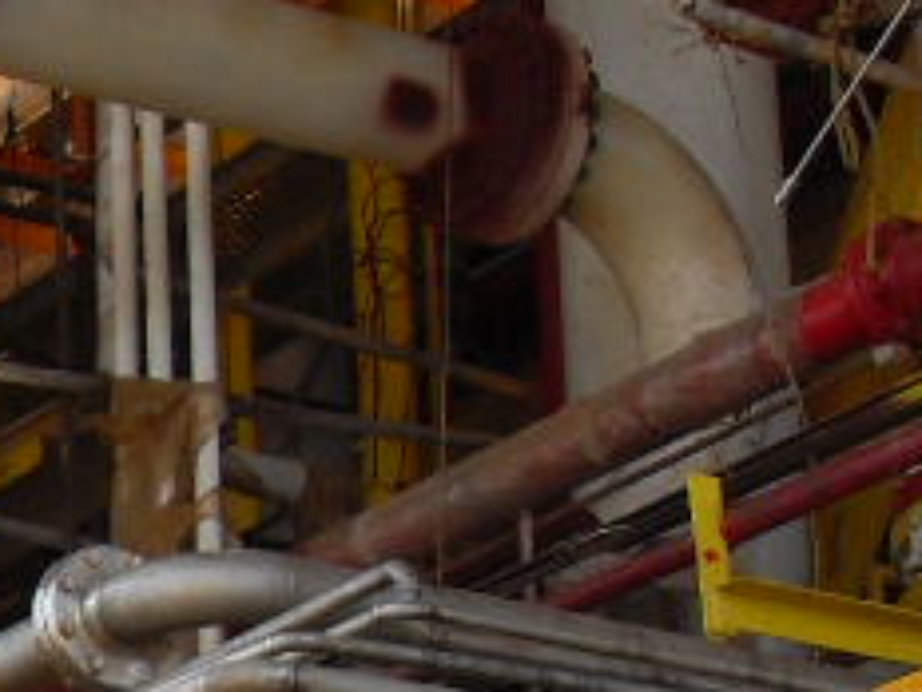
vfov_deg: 8.7
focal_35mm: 163
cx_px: -692
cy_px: 1241
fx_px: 4342
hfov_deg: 11.3
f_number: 2.8
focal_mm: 6.3
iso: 80
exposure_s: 1/180
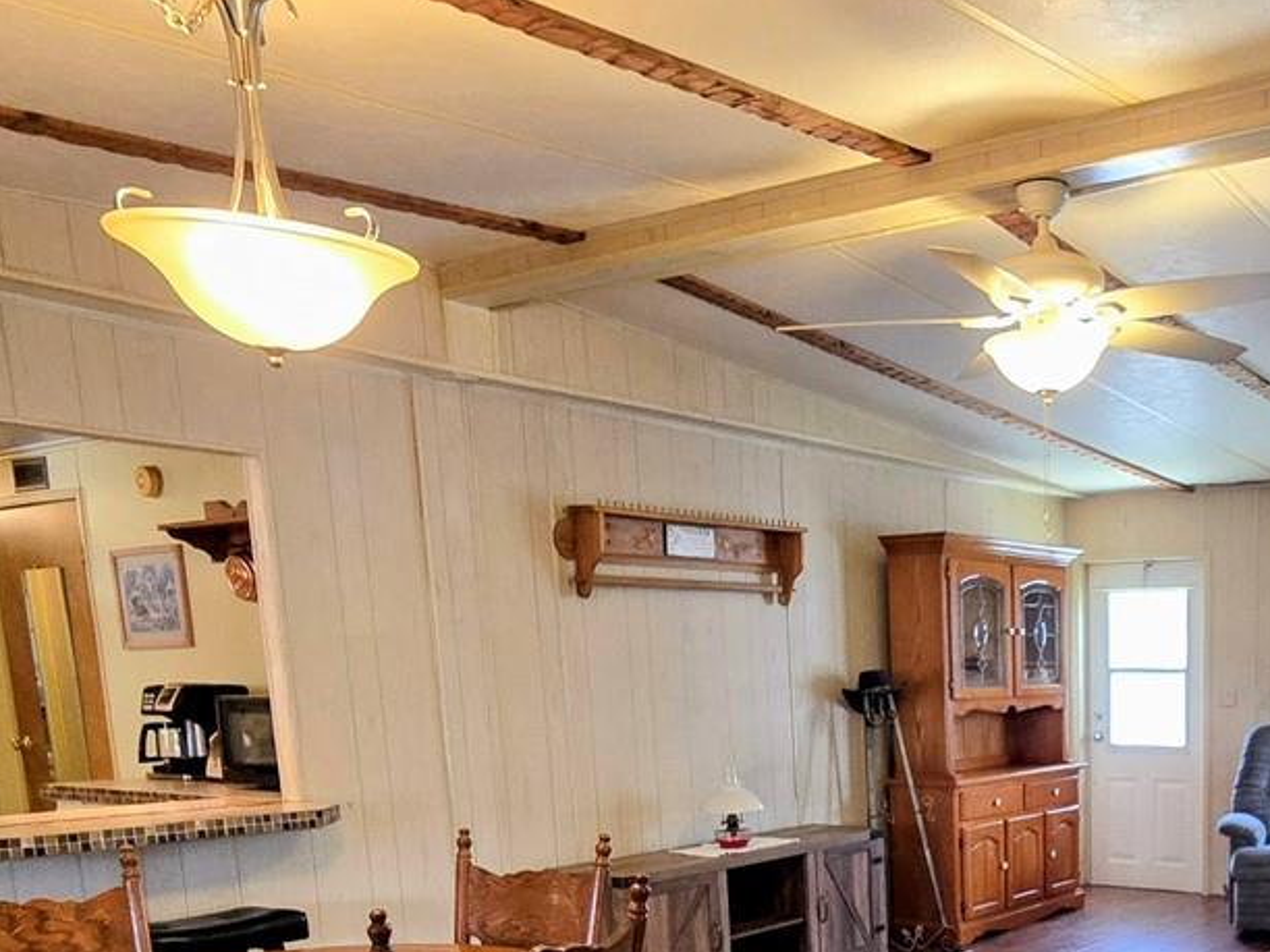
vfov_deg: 38.1
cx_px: 1094
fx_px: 1247
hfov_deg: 49.3
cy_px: 904
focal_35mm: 34
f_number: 2.2
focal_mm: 2.2
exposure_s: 1/60
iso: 250
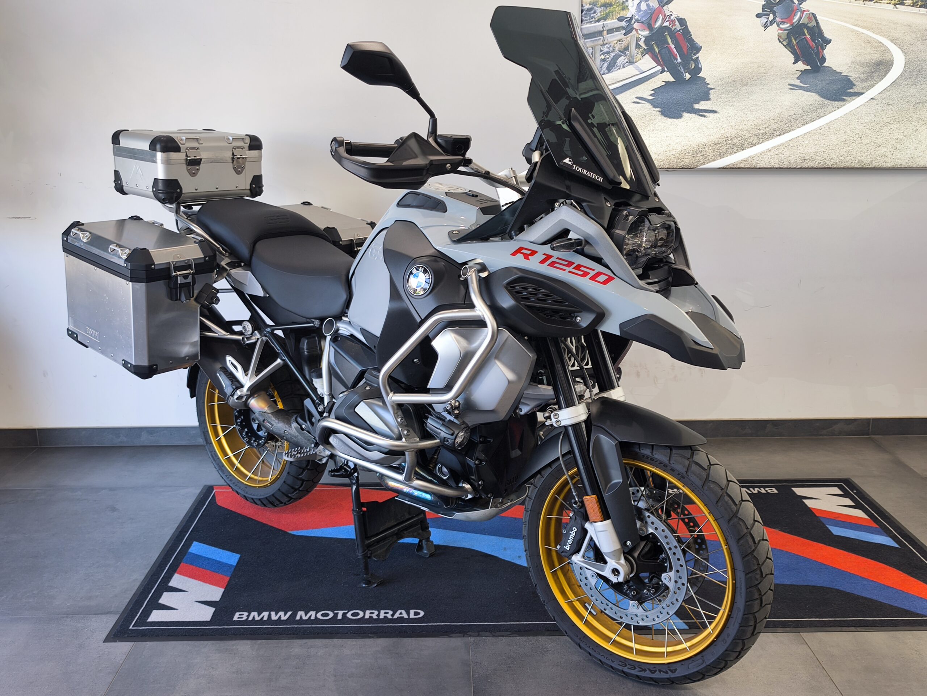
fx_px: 857
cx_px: 464
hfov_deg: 56.8
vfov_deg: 44.2
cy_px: 348
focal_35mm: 32
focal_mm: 6.57
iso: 64
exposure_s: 1/100
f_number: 1.6
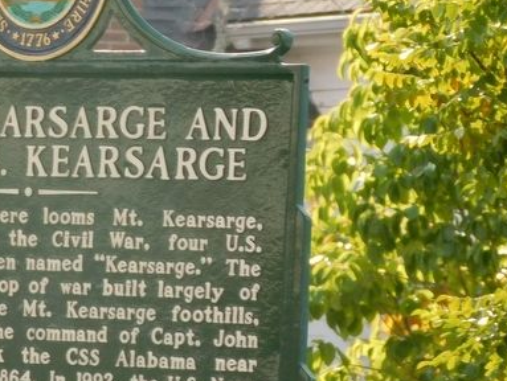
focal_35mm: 555
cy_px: 224
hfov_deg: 3.6
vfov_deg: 2.7
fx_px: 8136
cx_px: 36
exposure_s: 1/100
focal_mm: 47.2
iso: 125
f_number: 5.7
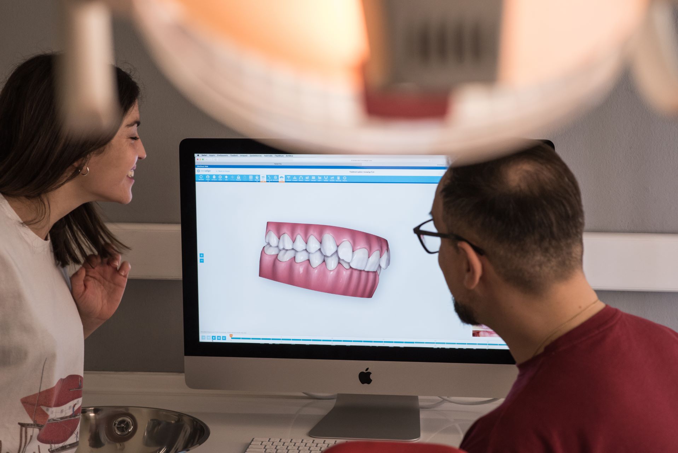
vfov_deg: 16.1
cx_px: 339
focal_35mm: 85
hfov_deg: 23.9
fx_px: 1601
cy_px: 226
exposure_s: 1/160
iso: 1600
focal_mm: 85
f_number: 5
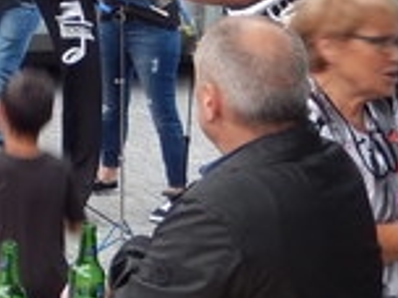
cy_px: -110
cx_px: -212
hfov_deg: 16.8
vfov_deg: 13.5
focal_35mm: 105
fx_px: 1207
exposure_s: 1/30
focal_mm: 4.5
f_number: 3.4
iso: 125
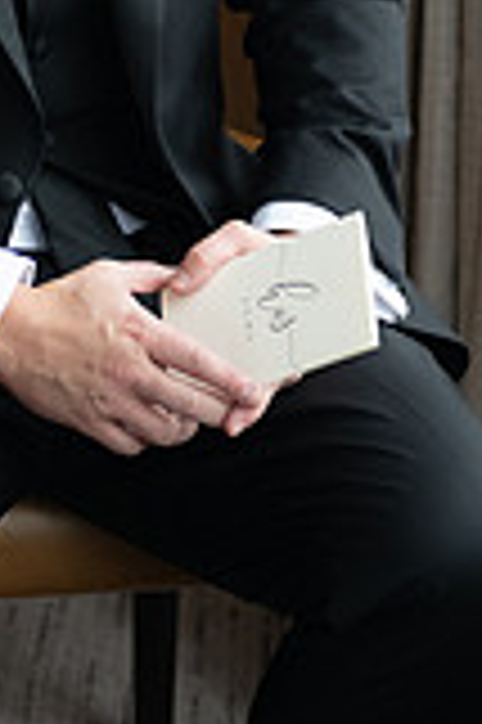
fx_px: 3160
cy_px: -81
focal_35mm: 157
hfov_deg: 8.6
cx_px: -99
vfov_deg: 12.8
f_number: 2.8
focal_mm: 56
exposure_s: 1/100
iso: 1250
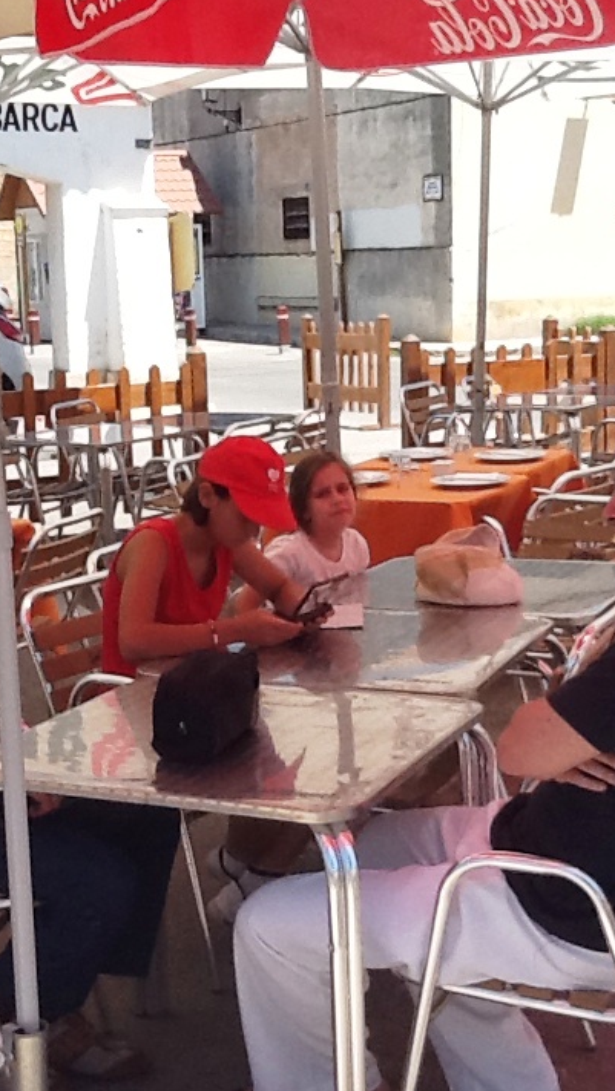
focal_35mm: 47
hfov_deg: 25.4
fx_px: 1361
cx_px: 255
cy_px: 544
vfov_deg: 43.7
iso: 80
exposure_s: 1/835
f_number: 2.4
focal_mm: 2.03
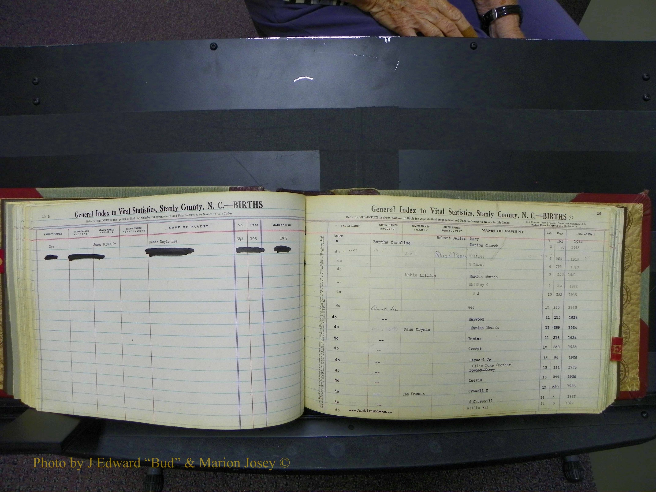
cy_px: 246
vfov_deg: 53.1
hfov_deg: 67.3
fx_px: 493
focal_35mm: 26
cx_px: 328
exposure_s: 1/30
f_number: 2.8
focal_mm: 4.6
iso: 100
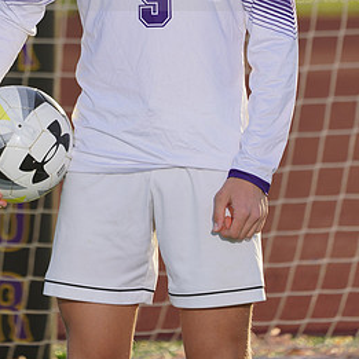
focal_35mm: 717
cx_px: 108
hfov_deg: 2.4
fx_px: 8413
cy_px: -33
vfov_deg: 2.4
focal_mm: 379
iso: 100
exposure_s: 1/200
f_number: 8
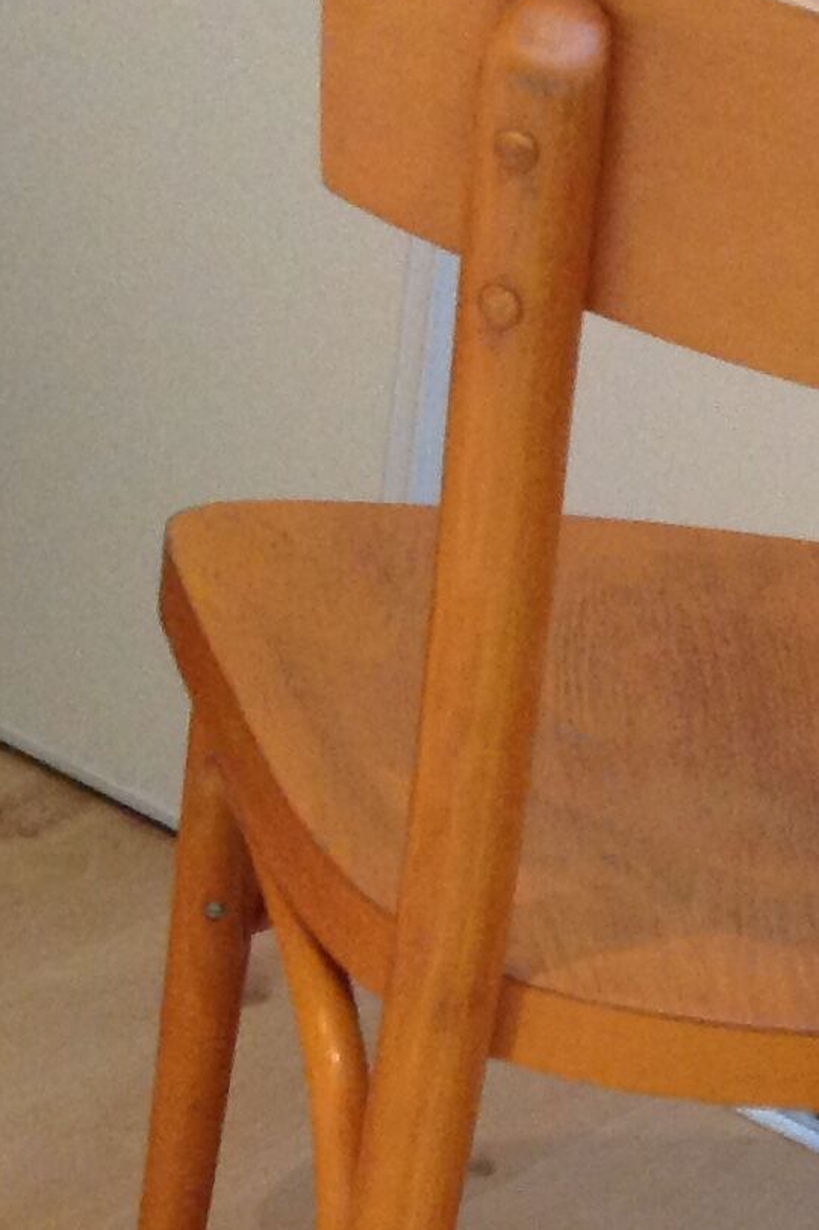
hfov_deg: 11.0
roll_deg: -17.2
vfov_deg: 17.3
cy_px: 1157
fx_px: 3960
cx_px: 1523
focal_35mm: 116
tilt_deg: -27.8
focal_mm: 4.28
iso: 200
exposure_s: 1/15
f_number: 2.4
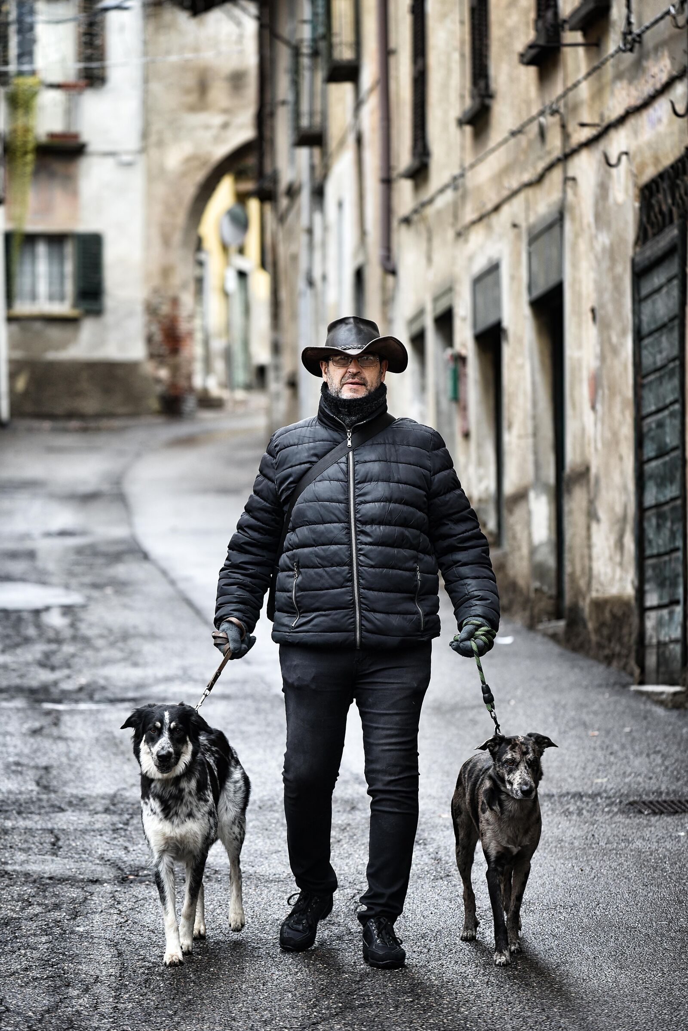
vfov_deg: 13.7
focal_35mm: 150
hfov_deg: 9.1
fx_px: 4300
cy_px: 516
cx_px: 344
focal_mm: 150
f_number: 4
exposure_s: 1/100
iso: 360
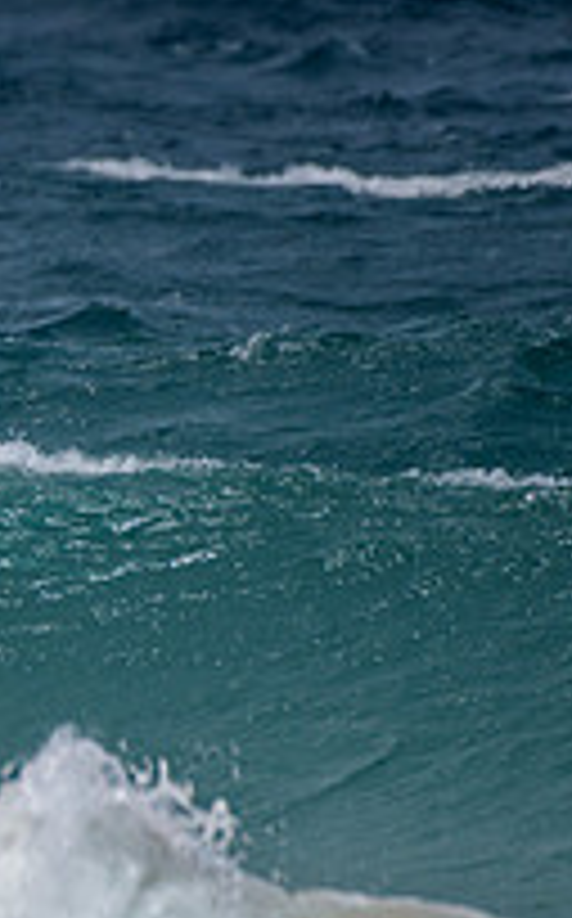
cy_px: 584
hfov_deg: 0.7
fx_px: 44473
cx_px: -953
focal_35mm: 1778
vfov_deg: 1.2
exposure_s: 1/2000
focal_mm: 500
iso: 72
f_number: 5.6
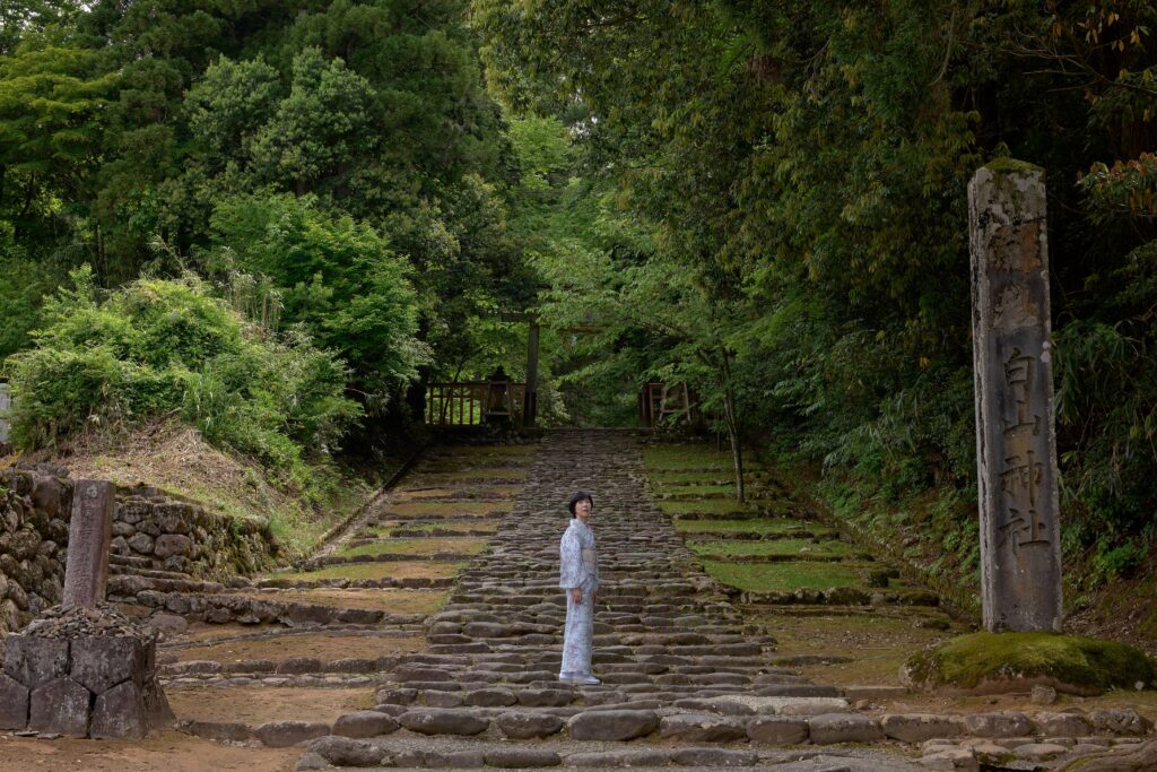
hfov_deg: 41.9
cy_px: 386
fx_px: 1511
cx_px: 578
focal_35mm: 47
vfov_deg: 28.7
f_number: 11
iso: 800
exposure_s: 1/250
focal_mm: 47
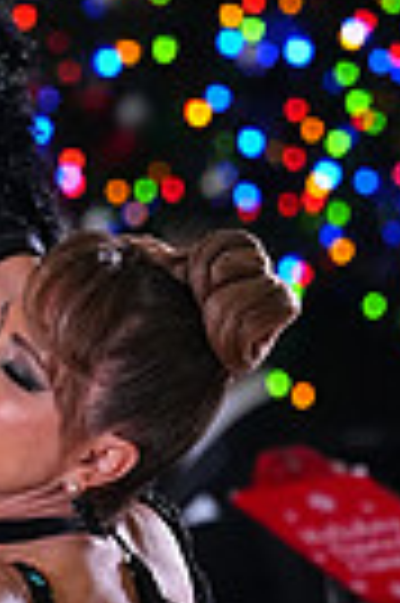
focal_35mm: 868
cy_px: 1238
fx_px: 14503
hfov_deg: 1.6
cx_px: -38
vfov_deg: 2.4
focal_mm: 200
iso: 10000
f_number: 5.6
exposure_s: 1/400
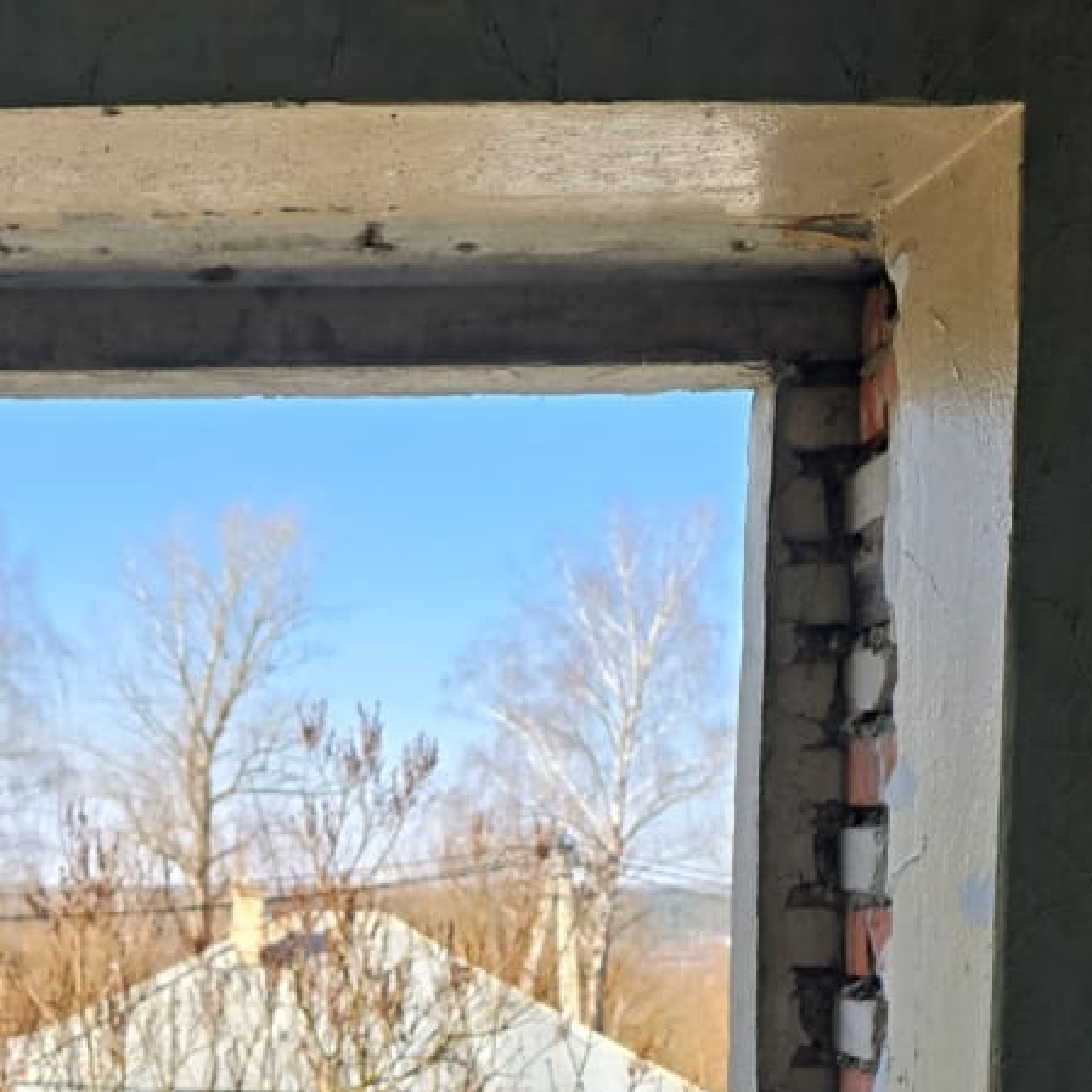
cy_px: 1029
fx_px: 2070
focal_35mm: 58
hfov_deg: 28.6
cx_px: 156
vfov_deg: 28.2
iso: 12
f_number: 1.7
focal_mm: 6.3
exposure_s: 1/309
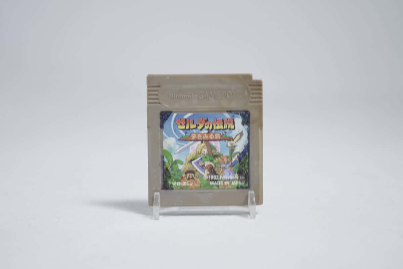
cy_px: 134
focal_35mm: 69
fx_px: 772
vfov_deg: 19.7
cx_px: 202
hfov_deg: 29.2
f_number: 5.6
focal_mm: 69
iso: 100
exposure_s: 1/5
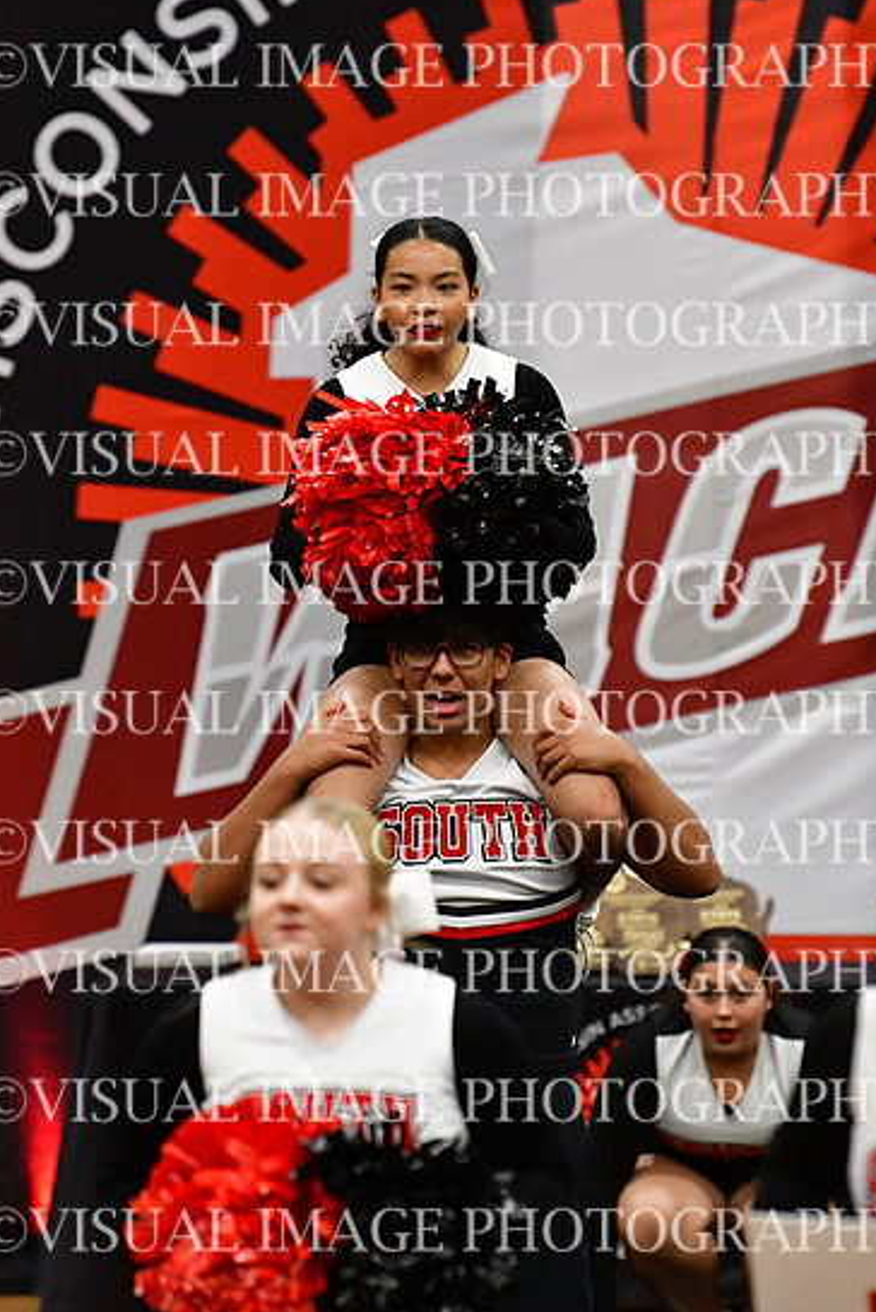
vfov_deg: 6.5
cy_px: 648
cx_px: 446
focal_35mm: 319
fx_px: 11628
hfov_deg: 4.3
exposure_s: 1/500
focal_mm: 200
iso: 4000
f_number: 3.5
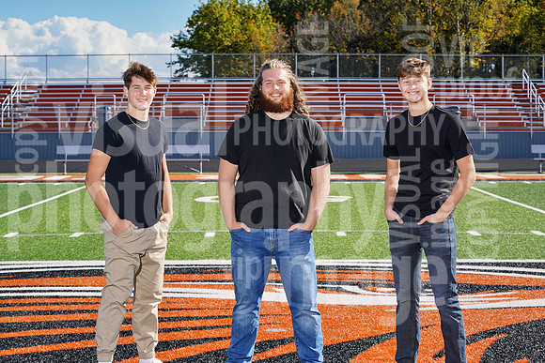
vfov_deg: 16.9
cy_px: 182
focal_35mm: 81
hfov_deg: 25.1
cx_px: 272
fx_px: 1226
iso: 100
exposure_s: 1/200
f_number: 8
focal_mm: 81
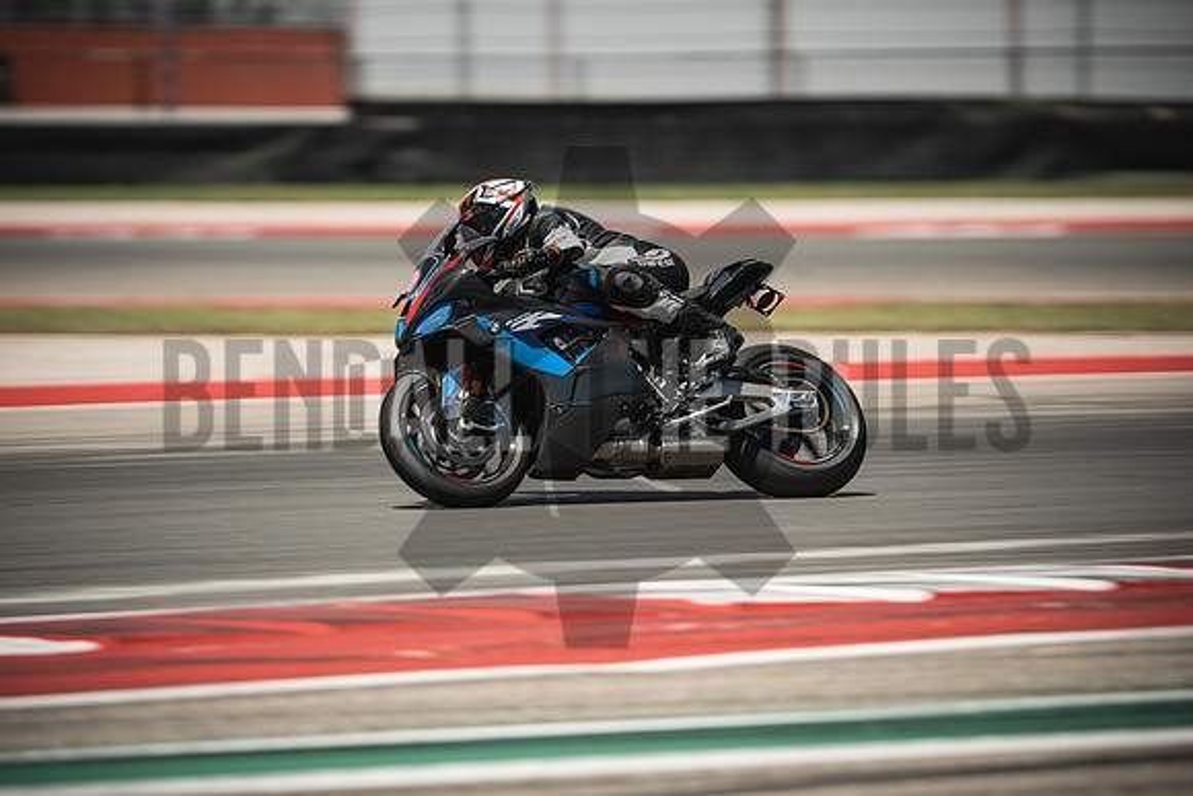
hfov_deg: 6.9
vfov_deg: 4.6
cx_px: 596
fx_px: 9944
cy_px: 398
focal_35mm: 300
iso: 160
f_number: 2
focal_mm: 200
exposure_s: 1/250
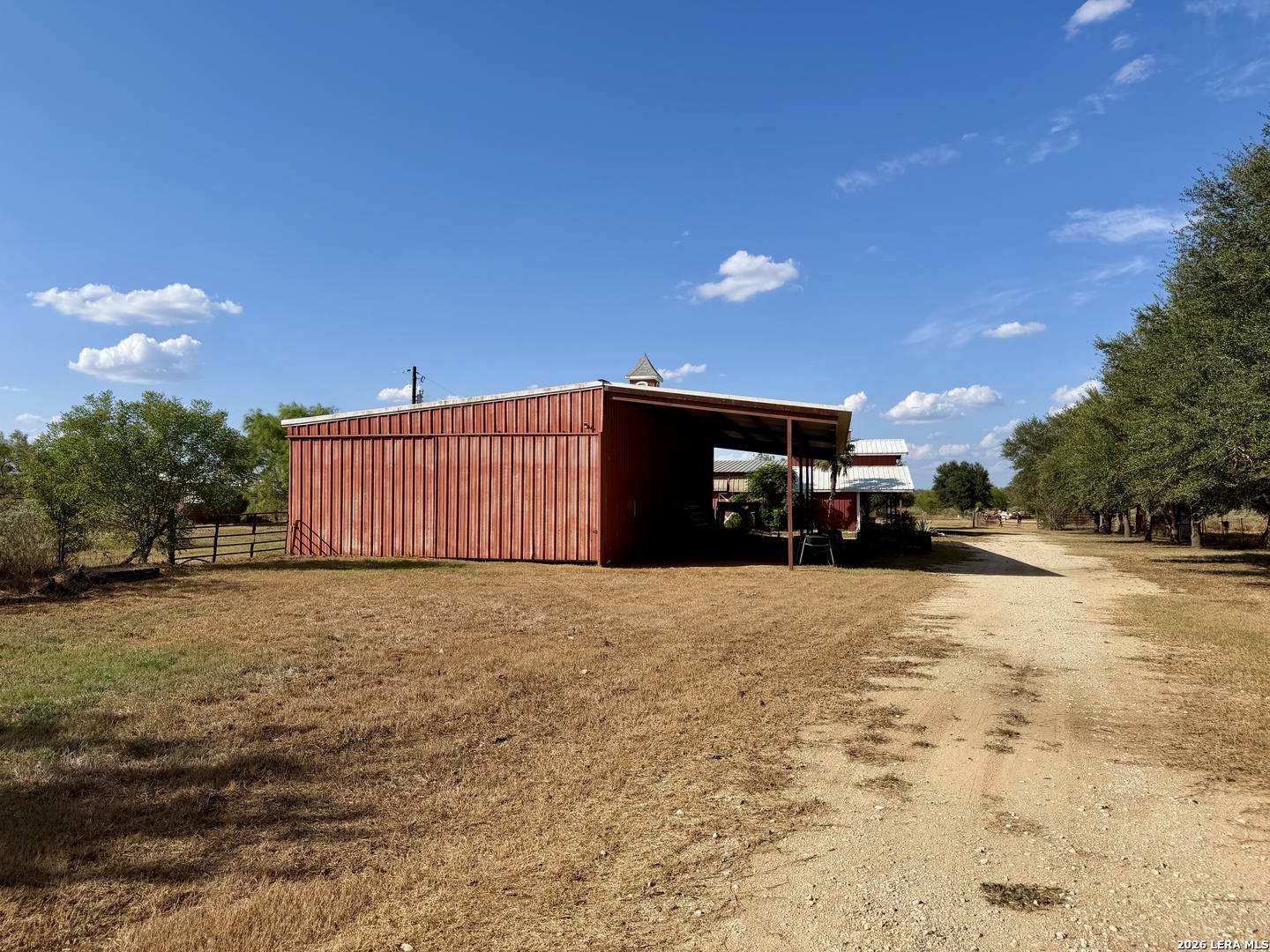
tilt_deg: +1.6
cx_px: 635
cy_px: 476
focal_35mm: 24
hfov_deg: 71.6
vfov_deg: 56.8
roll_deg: +0.5
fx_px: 881
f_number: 1.78
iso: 80
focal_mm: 6.76
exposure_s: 1/6173
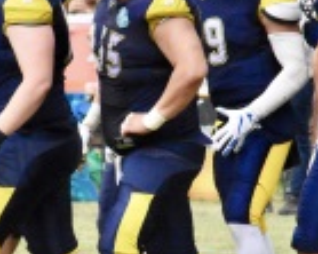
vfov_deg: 1.3
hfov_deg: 1.6
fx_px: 11465
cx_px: 133
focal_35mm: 1219
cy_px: 109
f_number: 13
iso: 8000
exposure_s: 1/1600
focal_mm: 240
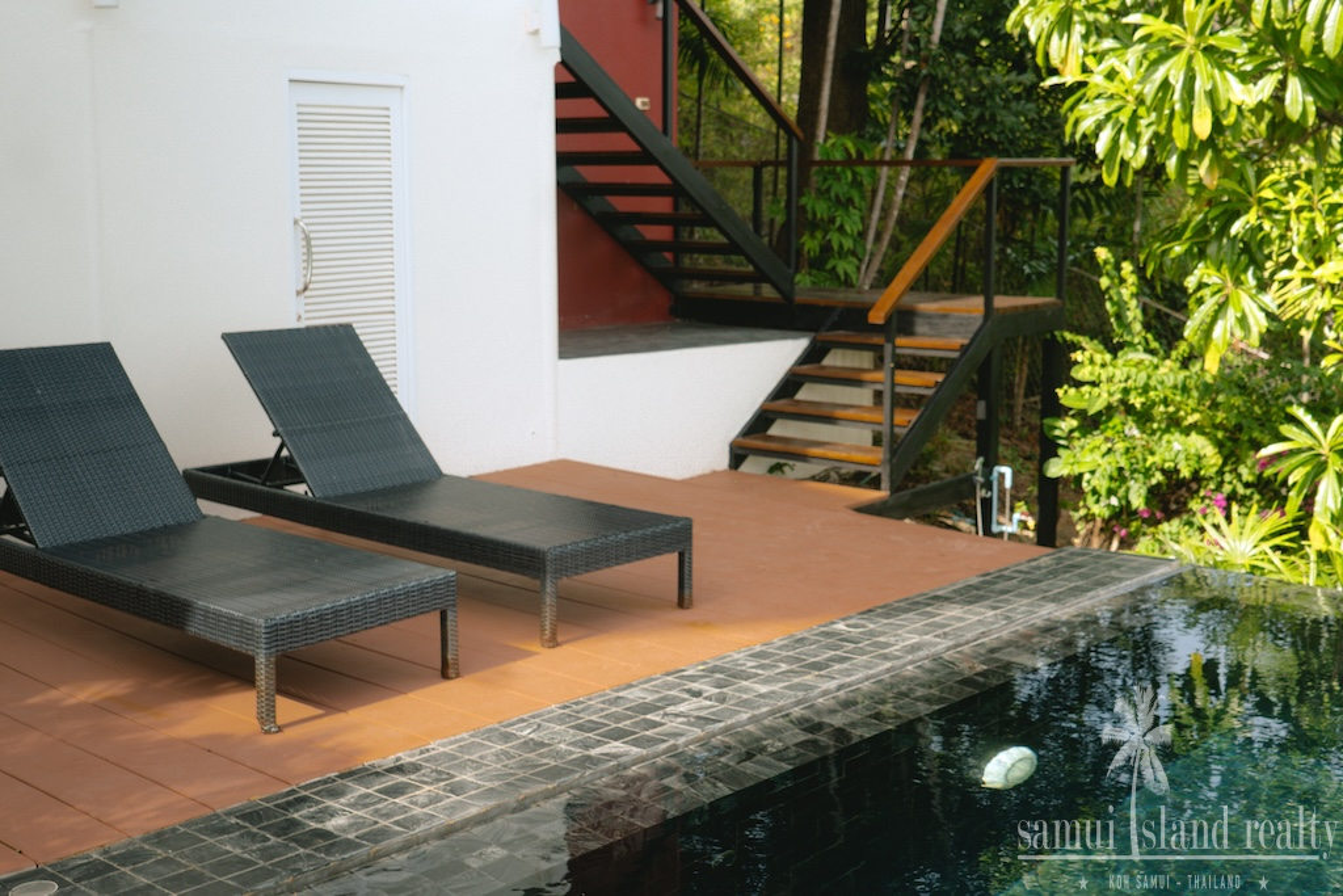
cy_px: 448
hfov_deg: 46.4
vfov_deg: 31.9
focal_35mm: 42
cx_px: 672
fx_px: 1567
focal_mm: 28
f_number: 5.6
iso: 100
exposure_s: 1/500
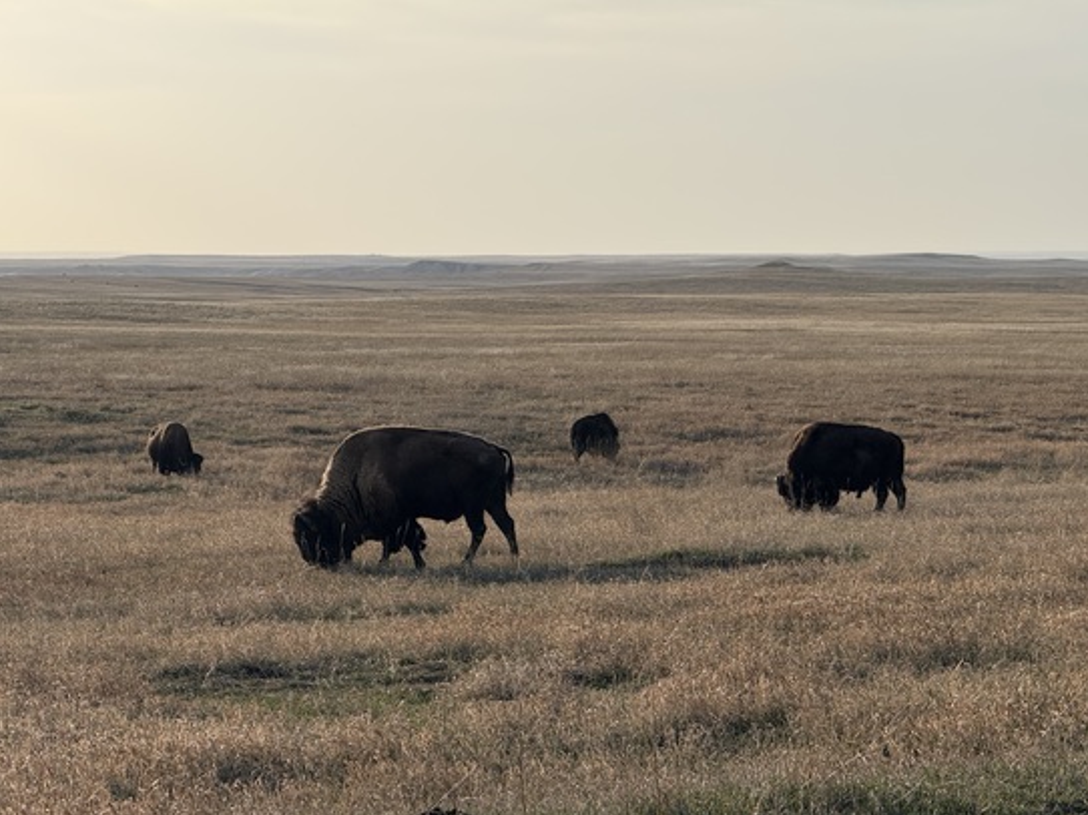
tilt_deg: -2.5
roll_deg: +0.0
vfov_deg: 11.9
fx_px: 3896
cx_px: 560
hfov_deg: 15.9
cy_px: 418
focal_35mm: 124
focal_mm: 15.66
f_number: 2.8
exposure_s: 1/3344
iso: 80
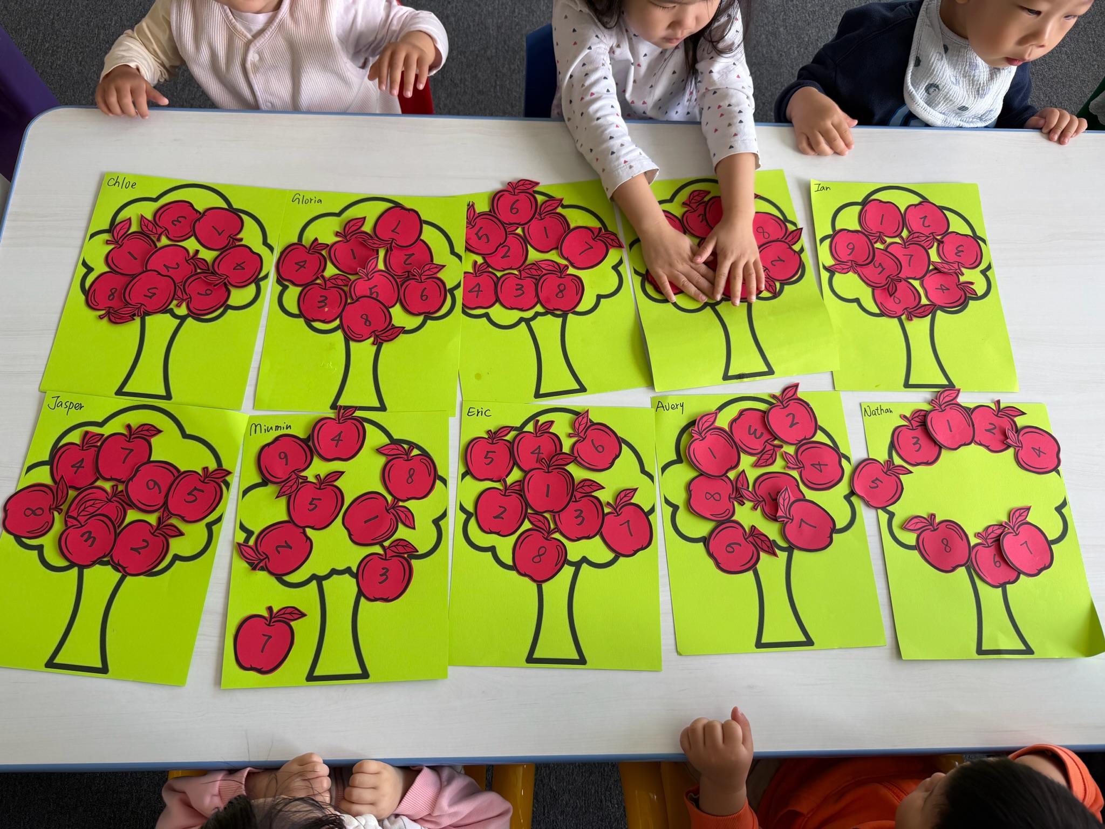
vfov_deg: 56.8
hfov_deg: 71.6
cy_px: 414
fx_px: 766
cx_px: 552
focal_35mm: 24
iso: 64
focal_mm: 6.76
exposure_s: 1/222
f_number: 1.78
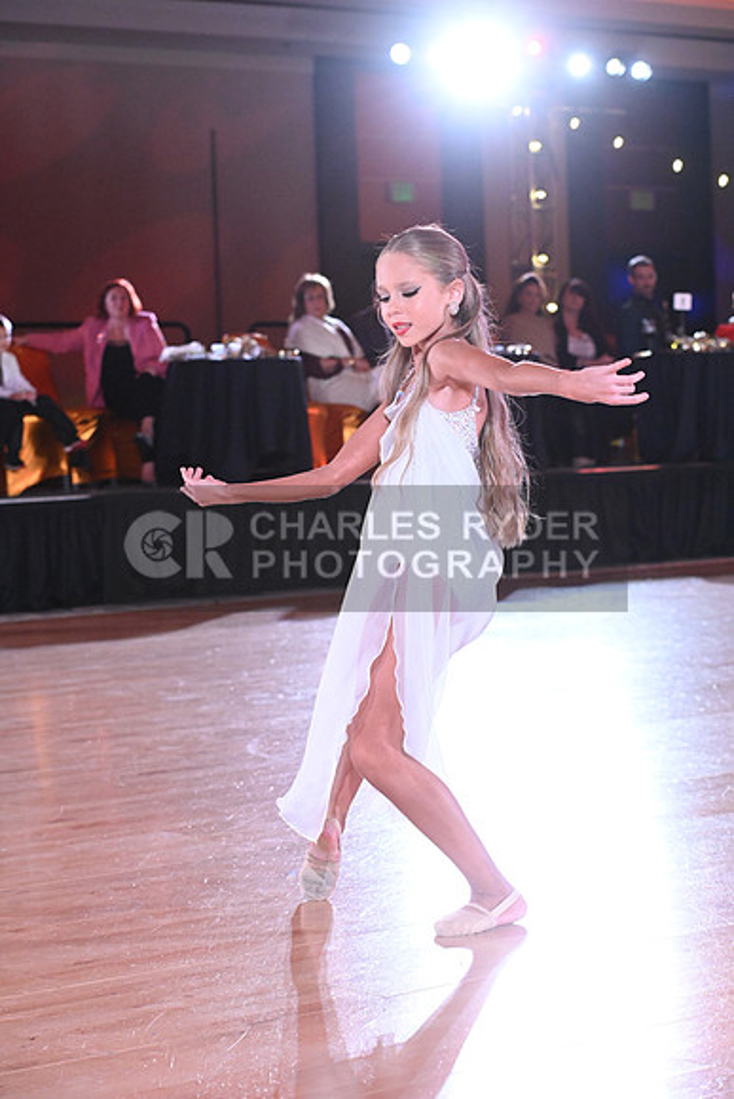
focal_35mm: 90
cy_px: 550
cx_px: 367
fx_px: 2751
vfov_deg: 22.6
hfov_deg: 15.2
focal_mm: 90
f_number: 6.3
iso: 6400
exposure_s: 1/400
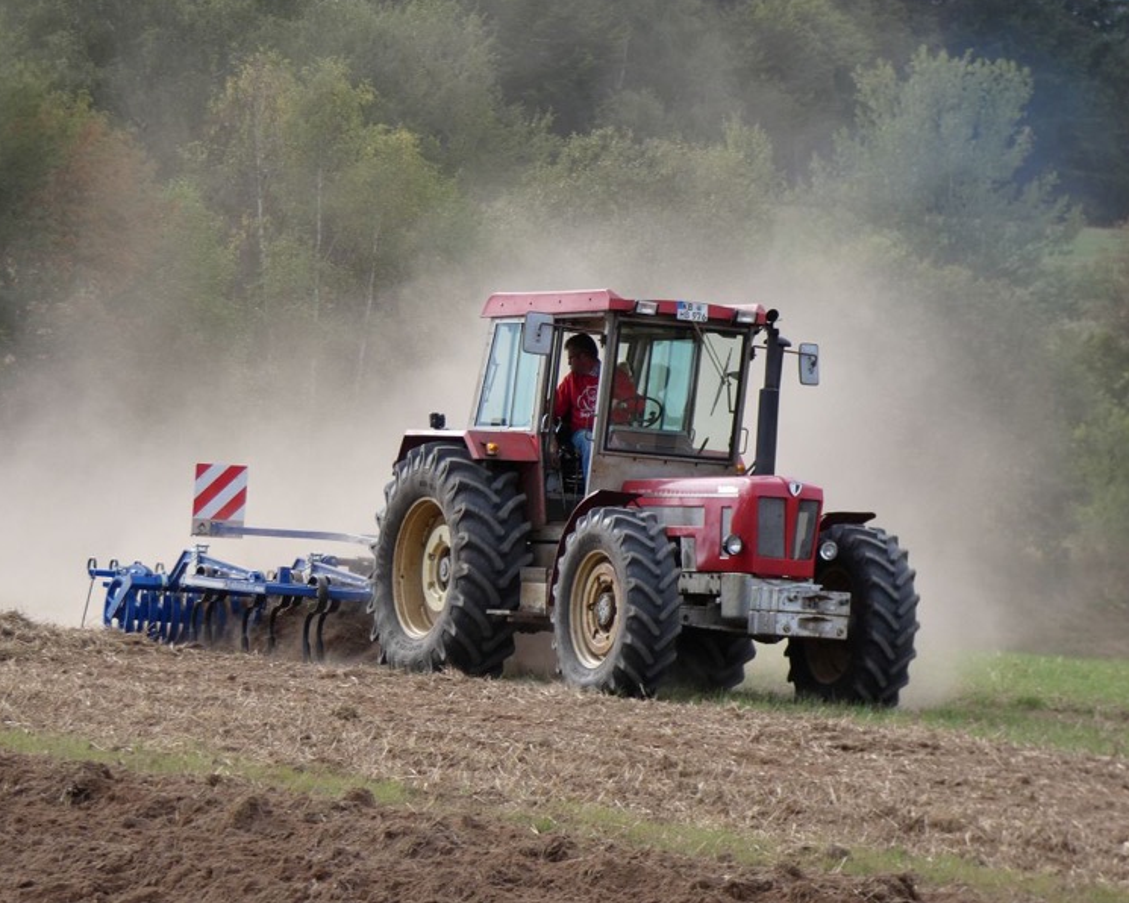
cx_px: 550
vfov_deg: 7.2
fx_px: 7184
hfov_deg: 9.0
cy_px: 450
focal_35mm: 215
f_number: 5.5
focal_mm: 36.8
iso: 80
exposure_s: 1/160
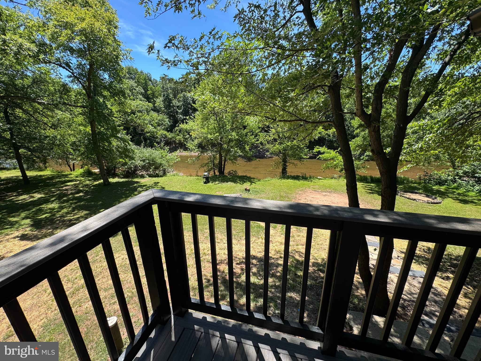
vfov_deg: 85.7
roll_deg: -0.5
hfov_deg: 102.1
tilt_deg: -19.4
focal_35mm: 14
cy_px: 180
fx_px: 195
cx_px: 240
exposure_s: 1/620
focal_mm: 2.22
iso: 50
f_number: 2.2
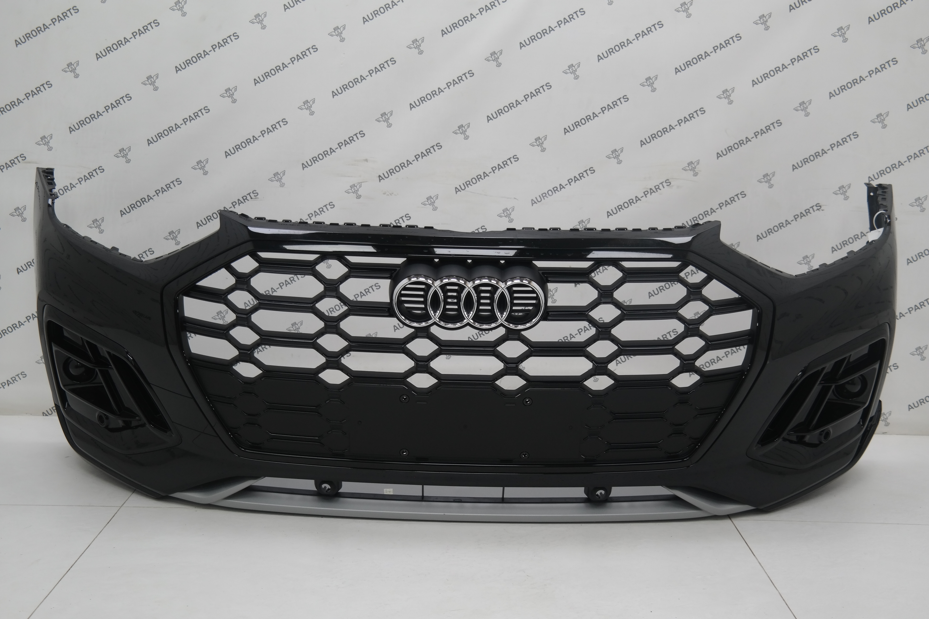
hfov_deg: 47.4
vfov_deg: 32.6
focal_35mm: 41
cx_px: 464
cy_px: 310
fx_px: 1058
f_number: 4
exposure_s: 1/50
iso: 200
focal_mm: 27
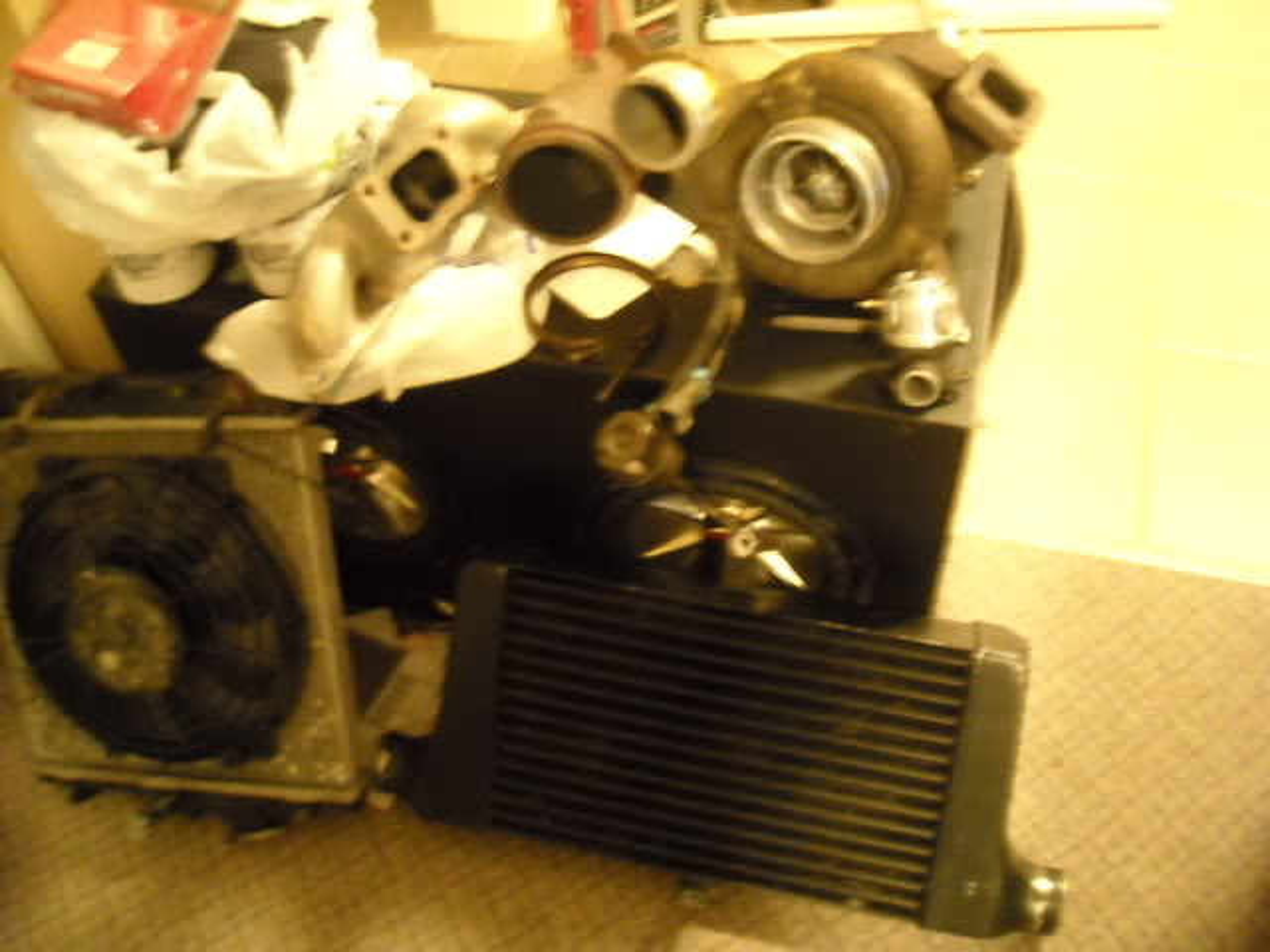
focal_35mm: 35
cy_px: 476
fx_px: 1284
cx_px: 635
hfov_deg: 52.6
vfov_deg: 40.7
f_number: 2.8
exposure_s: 1/2
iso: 800
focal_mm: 5.7
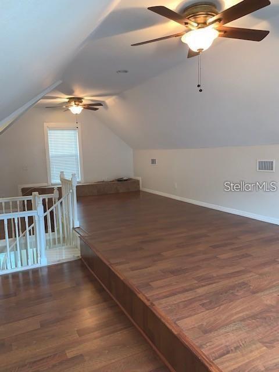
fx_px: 279
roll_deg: +2.4
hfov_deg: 53.1
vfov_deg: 67.3
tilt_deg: -6.4
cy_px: 186
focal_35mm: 26
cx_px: 140
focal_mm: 4.25
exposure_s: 1/15
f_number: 1.8
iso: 80
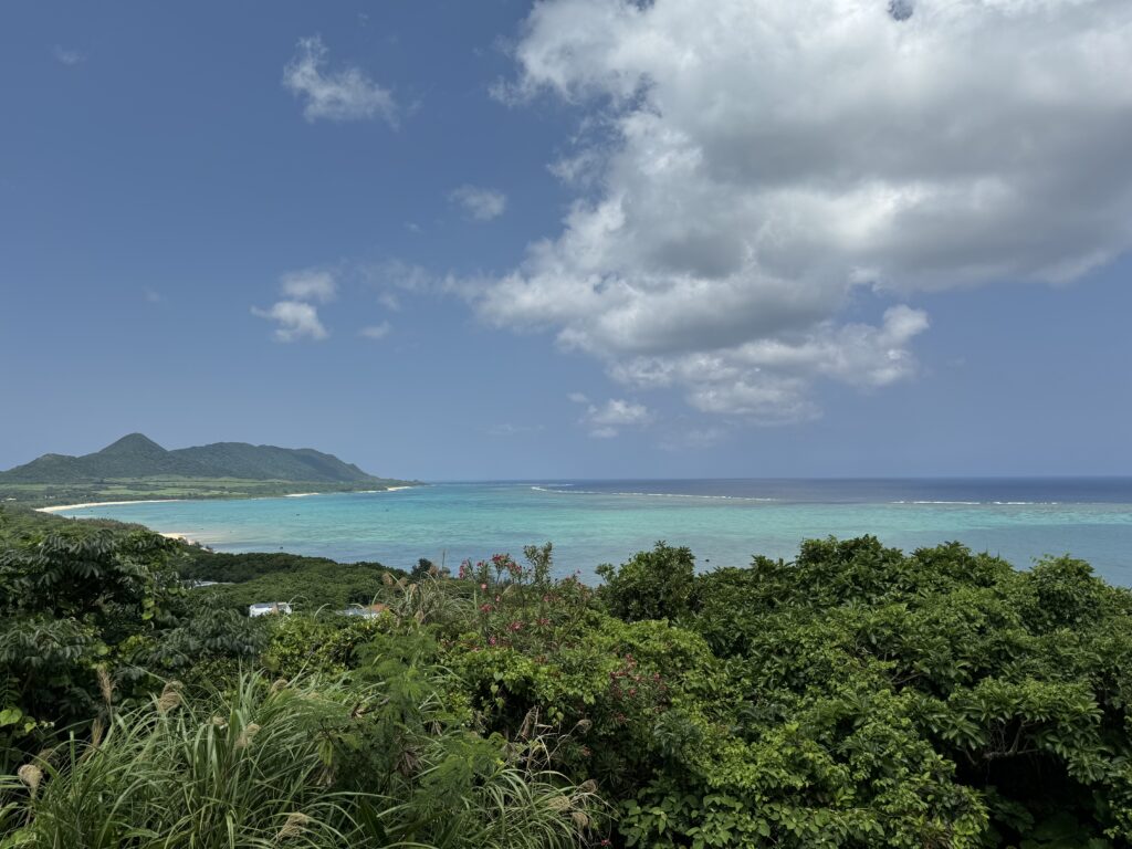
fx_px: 785
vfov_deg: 56.8
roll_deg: +0.5
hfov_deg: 71.6
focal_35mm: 24
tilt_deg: +3.5
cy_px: 424
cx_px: 566
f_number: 1.78
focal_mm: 6.76
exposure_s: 1/9009
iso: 80
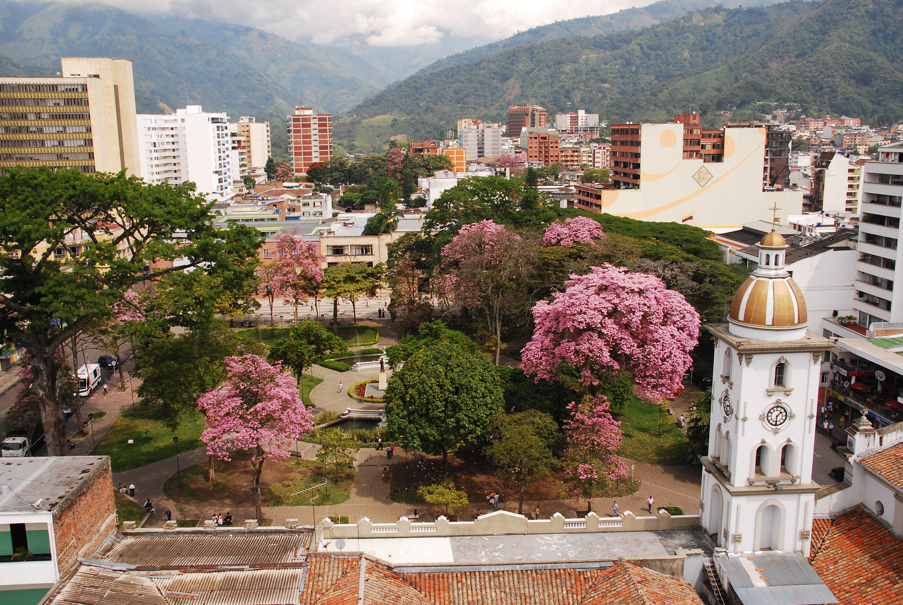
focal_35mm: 33
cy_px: 302
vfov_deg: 40.1
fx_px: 829
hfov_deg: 57.2
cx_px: 452
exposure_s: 1/400
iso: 200
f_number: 8
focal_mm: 22
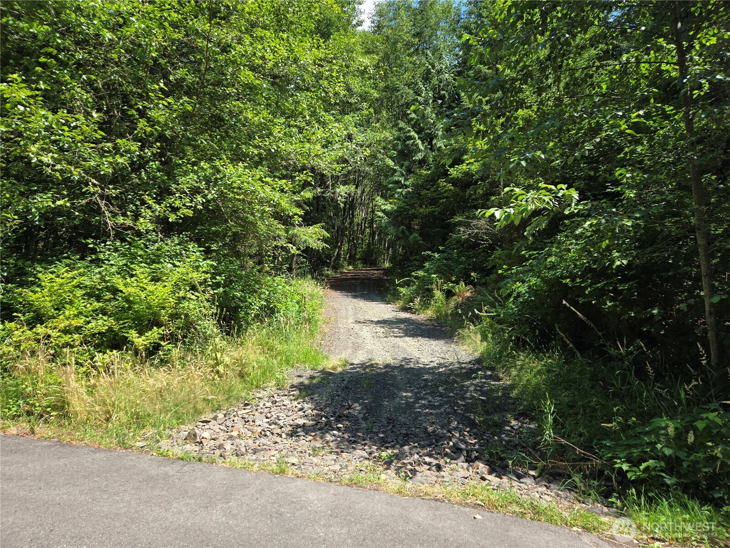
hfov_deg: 73.9
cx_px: 365
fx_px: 485
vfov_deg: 58.9
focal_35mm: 23
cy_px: 274
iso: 25
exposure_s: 1/603
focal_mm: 5.4
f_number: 1.8
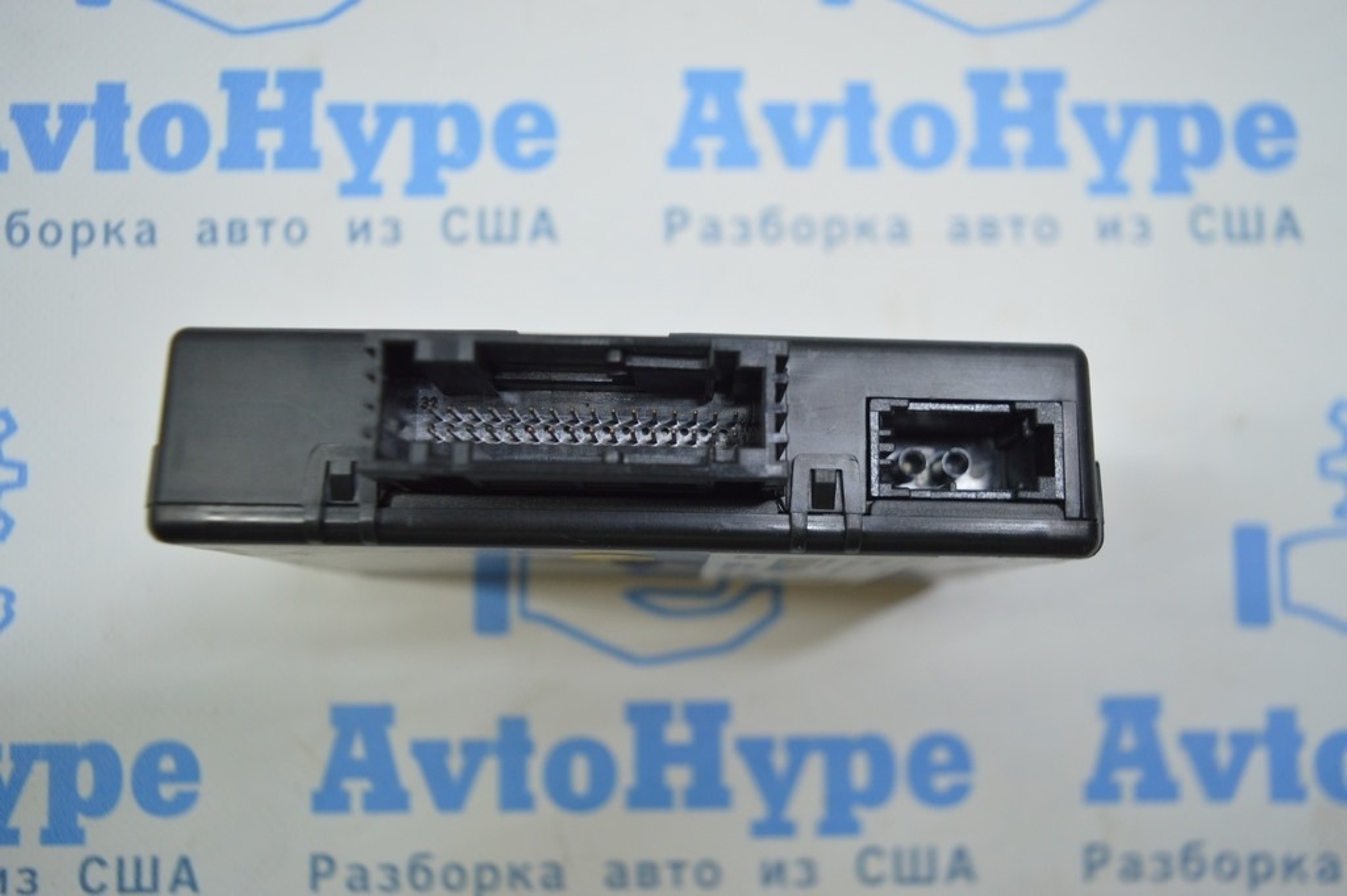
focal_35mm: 30
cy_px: 448
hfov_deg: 62.0
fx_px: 1122
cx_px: 674
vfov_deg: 43.5
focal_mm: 20
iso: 400
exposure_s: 1/80
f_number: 3.5
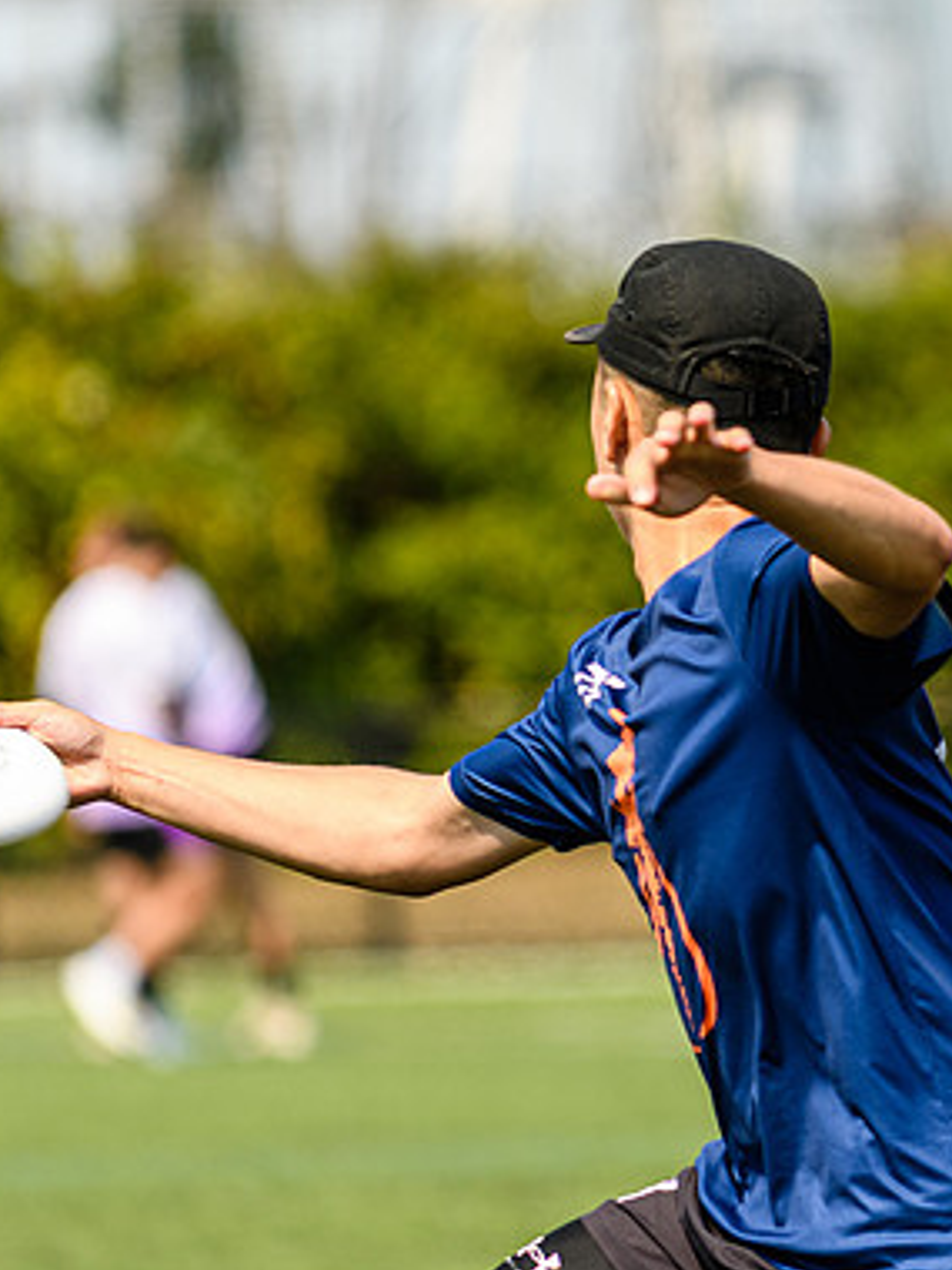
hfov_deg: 2.9
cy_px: 524
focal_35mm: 519
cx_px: 1012
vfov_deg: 3.8
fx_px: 19031
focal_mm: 200
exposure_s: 1/1000
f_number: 3.2
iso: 100
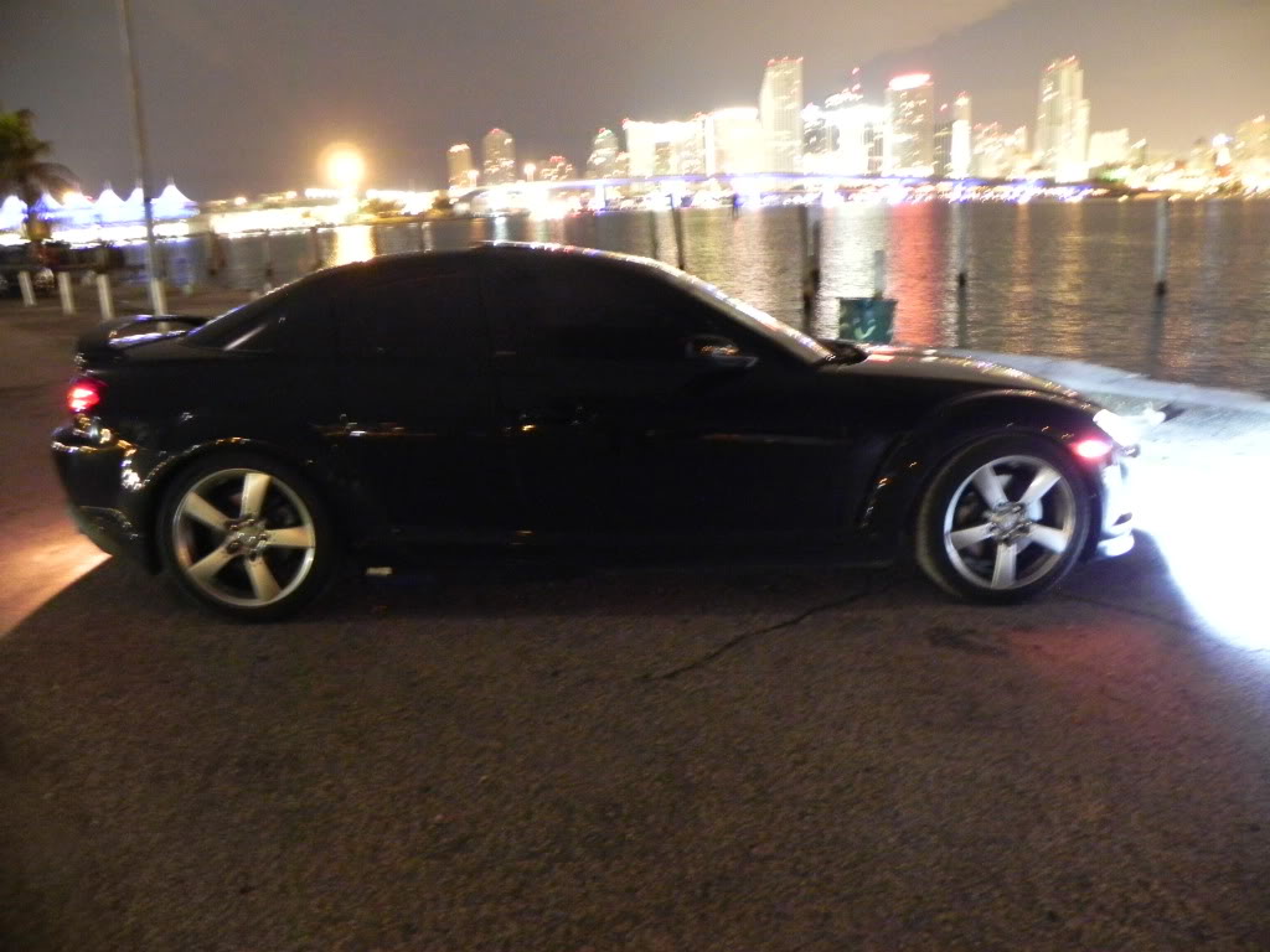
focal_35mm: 26
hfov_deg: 67.3
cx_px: 635
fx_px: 954
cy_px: 476
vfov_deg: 53.1
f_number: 2.8
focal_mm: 4.6
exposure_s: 2
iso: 800
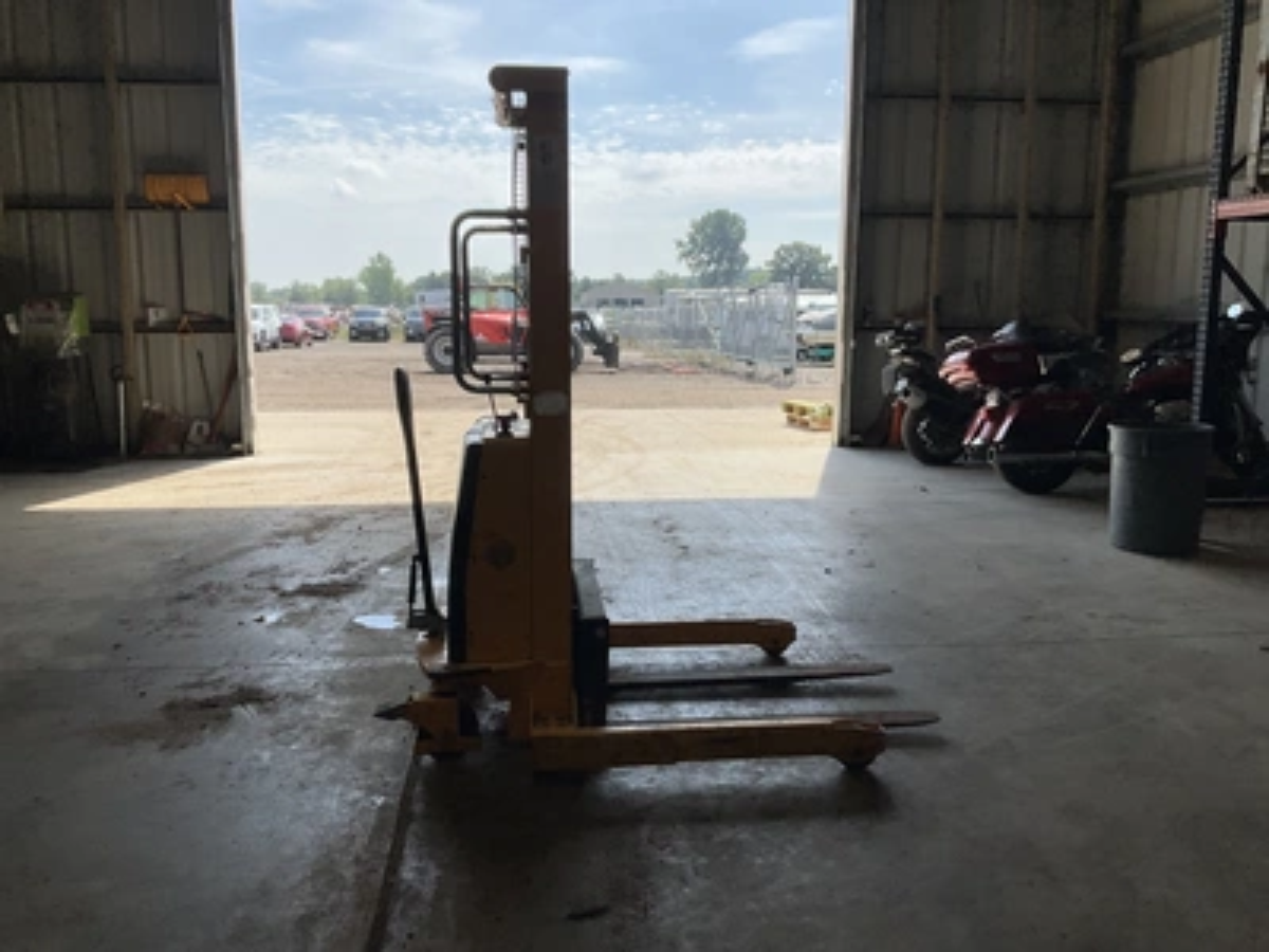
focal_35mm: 29
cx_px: 634
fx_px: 1063
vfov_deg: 48.2
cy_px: 476
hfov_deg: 61.7
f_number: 1.8
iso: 25
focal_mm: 3
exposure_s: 1/1250
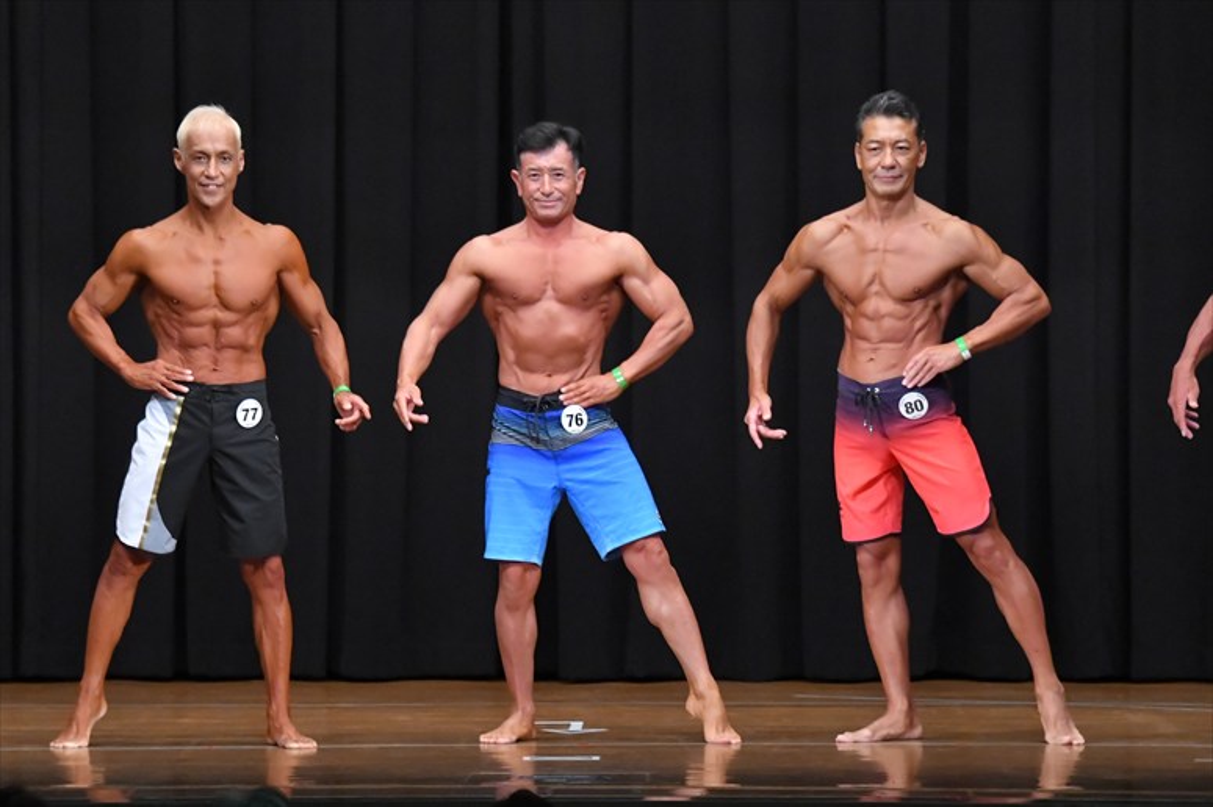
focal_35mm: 217
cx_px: 606
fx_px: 7308
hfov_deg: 9.5
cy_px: 404
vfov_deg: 6.3
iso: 8000
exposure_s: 1/400
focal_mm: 145
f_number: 5.6
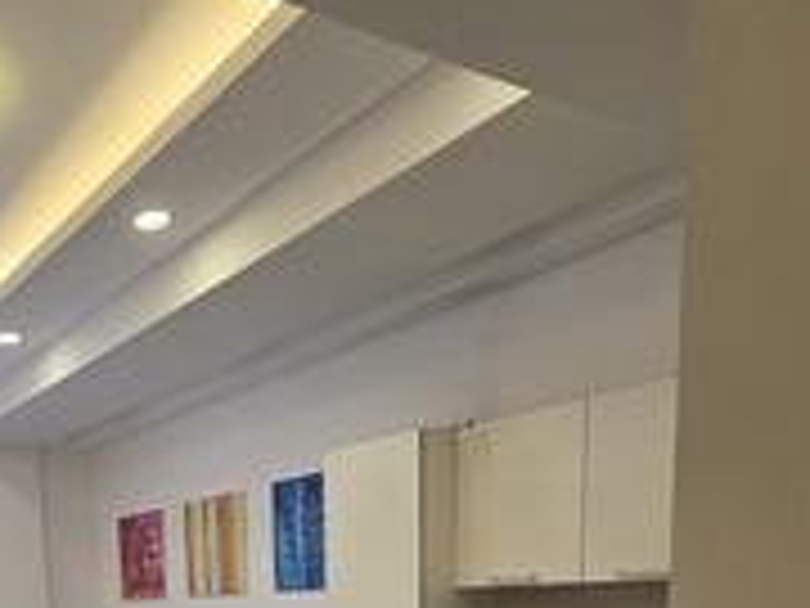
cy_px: 723
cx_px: 88
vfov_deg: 34.6
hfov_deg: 49.6
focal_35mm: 33
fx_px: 772
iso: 80
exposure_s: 1/100
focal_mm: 2.2
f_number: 1.9
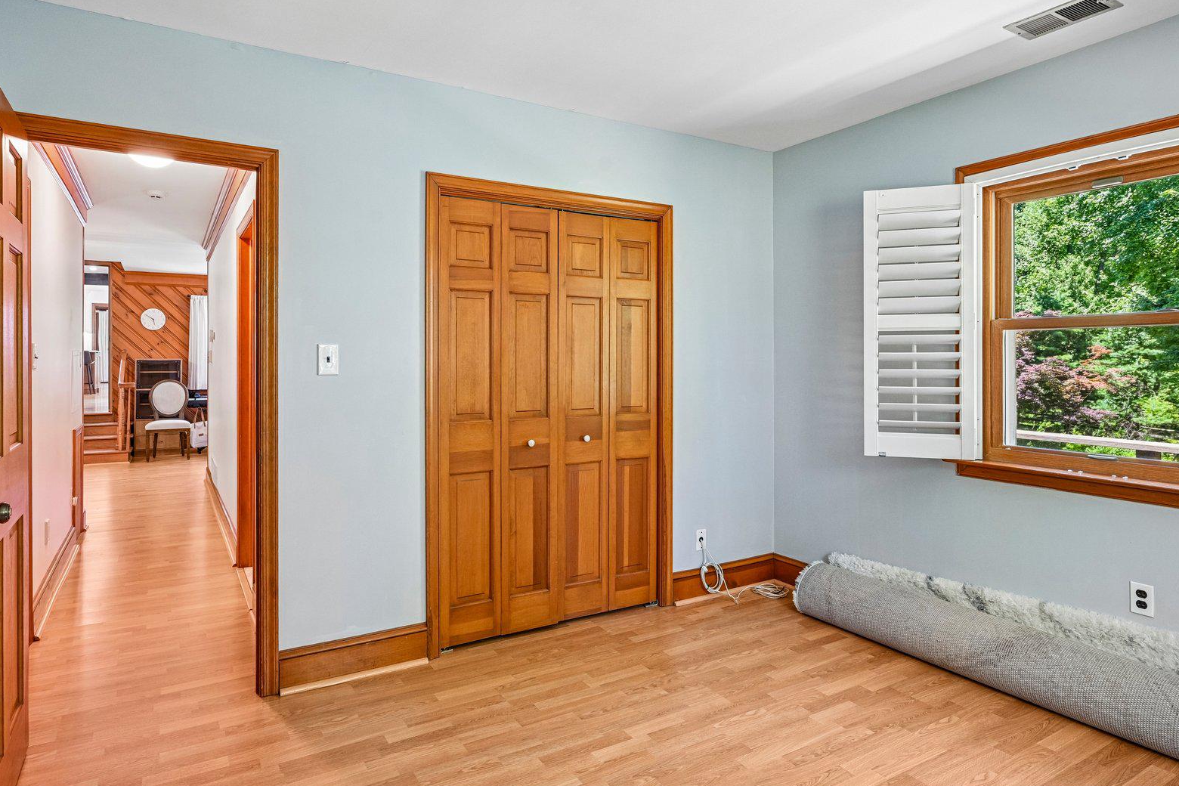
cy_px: 356
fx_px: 688
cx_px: 553
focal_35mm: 21
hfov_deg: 81.1
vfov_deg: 59.4
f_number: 8
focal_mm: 16
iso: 800
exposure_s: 1/20
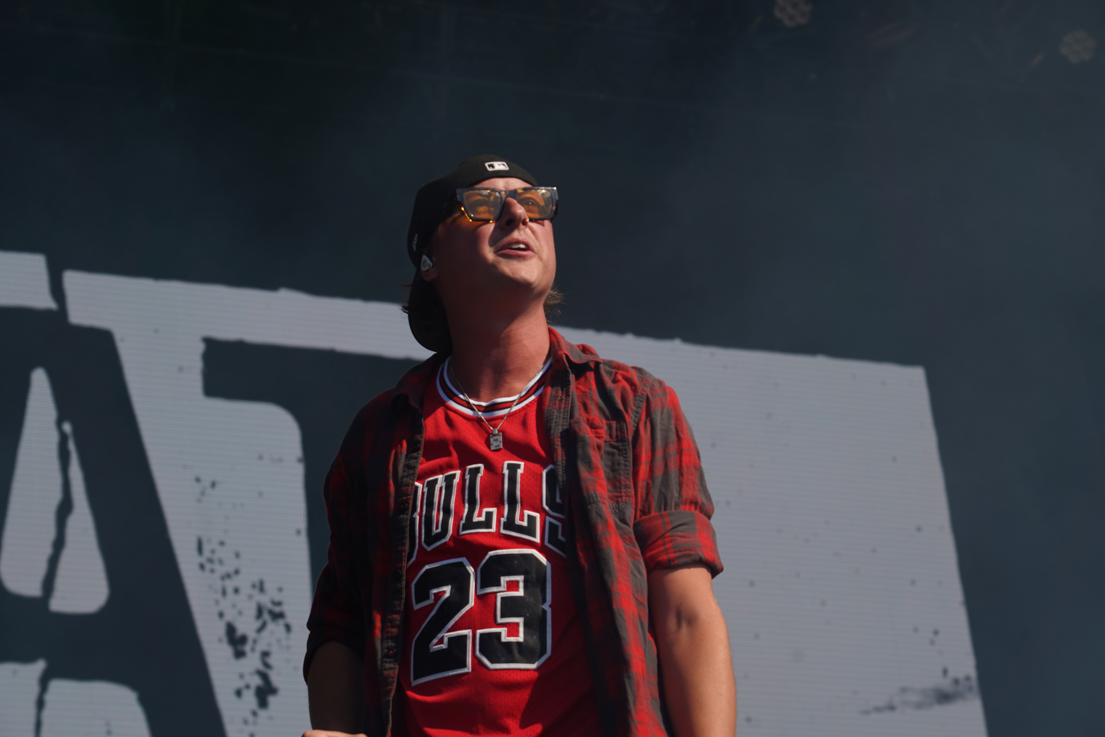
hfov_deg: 19.5
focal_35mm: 105
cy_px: 368
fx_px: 3223
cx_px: 552
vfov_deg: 13.0
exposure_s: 1/400
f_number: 8
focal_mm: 105
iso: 100
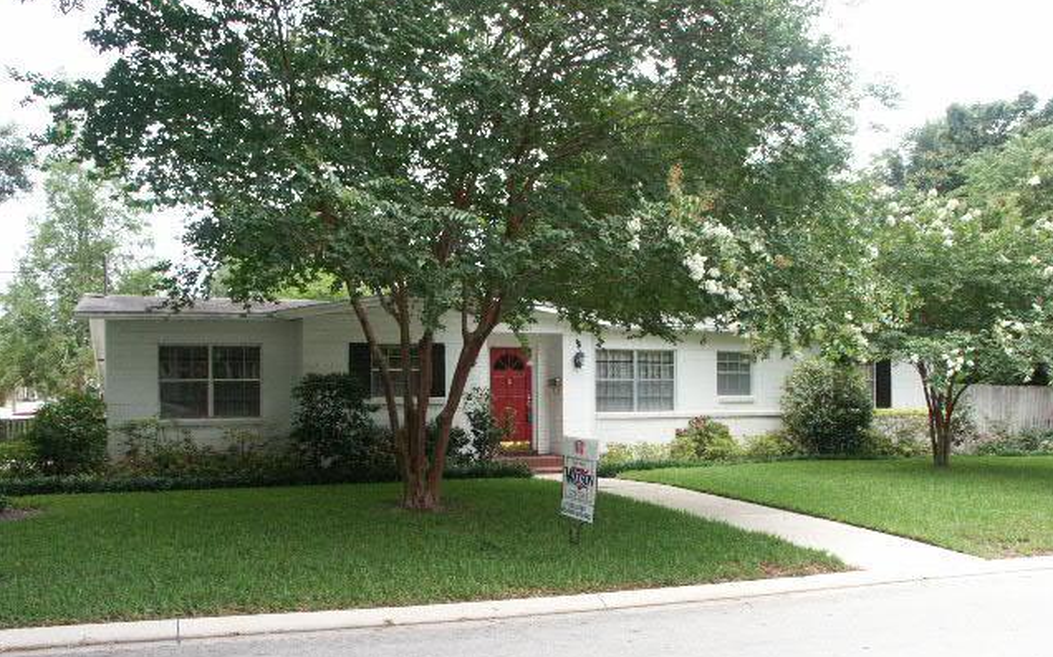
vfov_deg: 39.3
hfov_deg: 59.7
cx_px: 528
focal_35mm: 32
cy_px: 376
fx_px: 918
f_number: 4
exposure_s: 1/90
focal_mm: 7.81
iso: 100
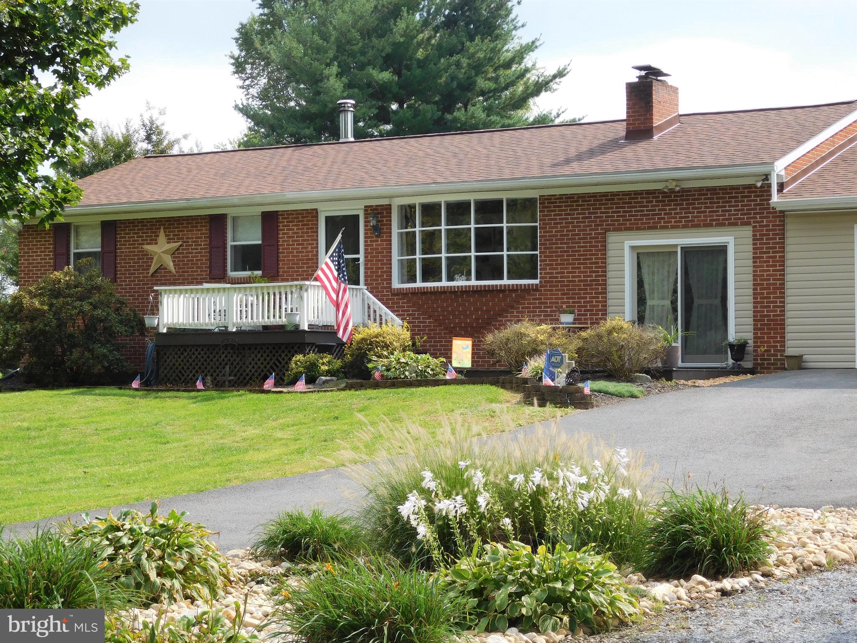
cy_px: 322
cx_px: 428
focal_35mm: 80
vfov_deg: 18.4
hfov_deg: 24.4
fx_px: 1981
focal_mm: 14.2
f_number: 4.4
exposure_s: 1/400
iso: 125
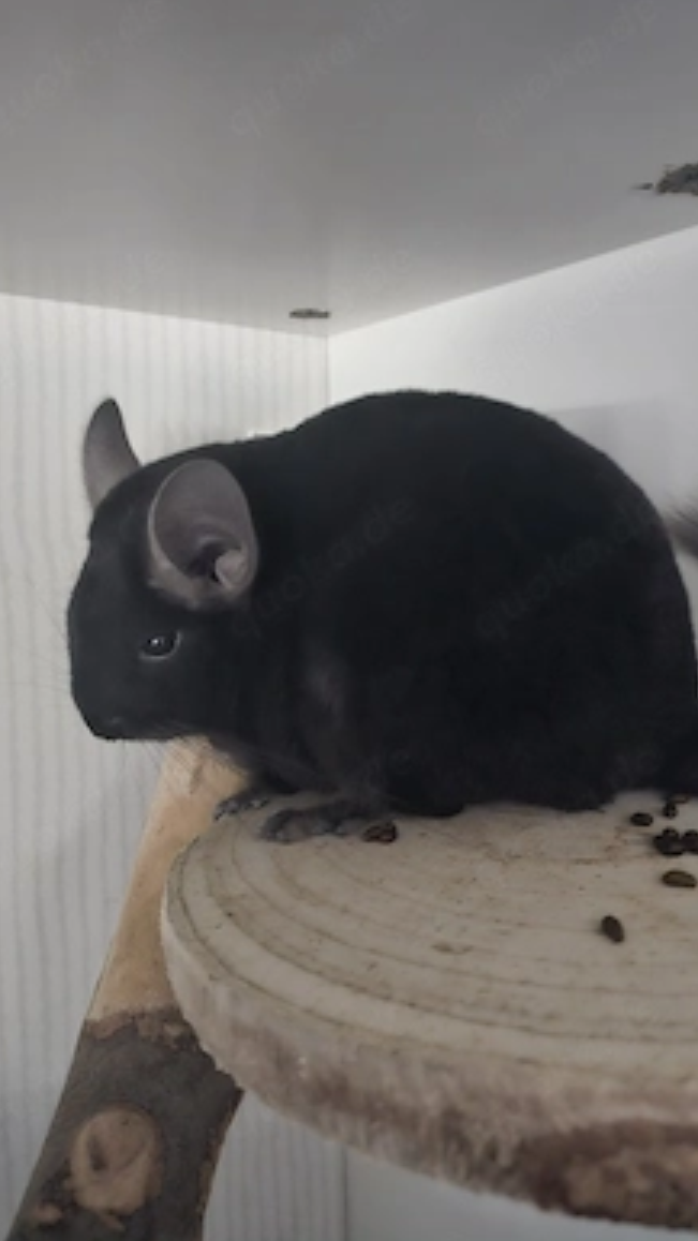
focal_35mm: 26
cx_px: 389
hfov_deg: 44.3
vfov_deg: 71.9
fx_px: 856
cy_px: 601
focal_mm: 6.3
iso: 1600
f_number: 1.7
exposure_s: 1/10.9
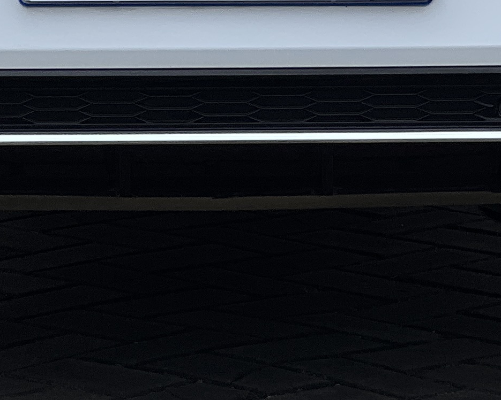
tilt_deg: -1.1
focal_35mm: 324
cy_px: -349
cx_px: 244
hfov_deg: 6.0
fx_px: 4804
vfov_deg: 4.7
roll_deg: +0.8
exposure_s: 1/501
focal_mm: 9
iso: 32
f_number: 2.8
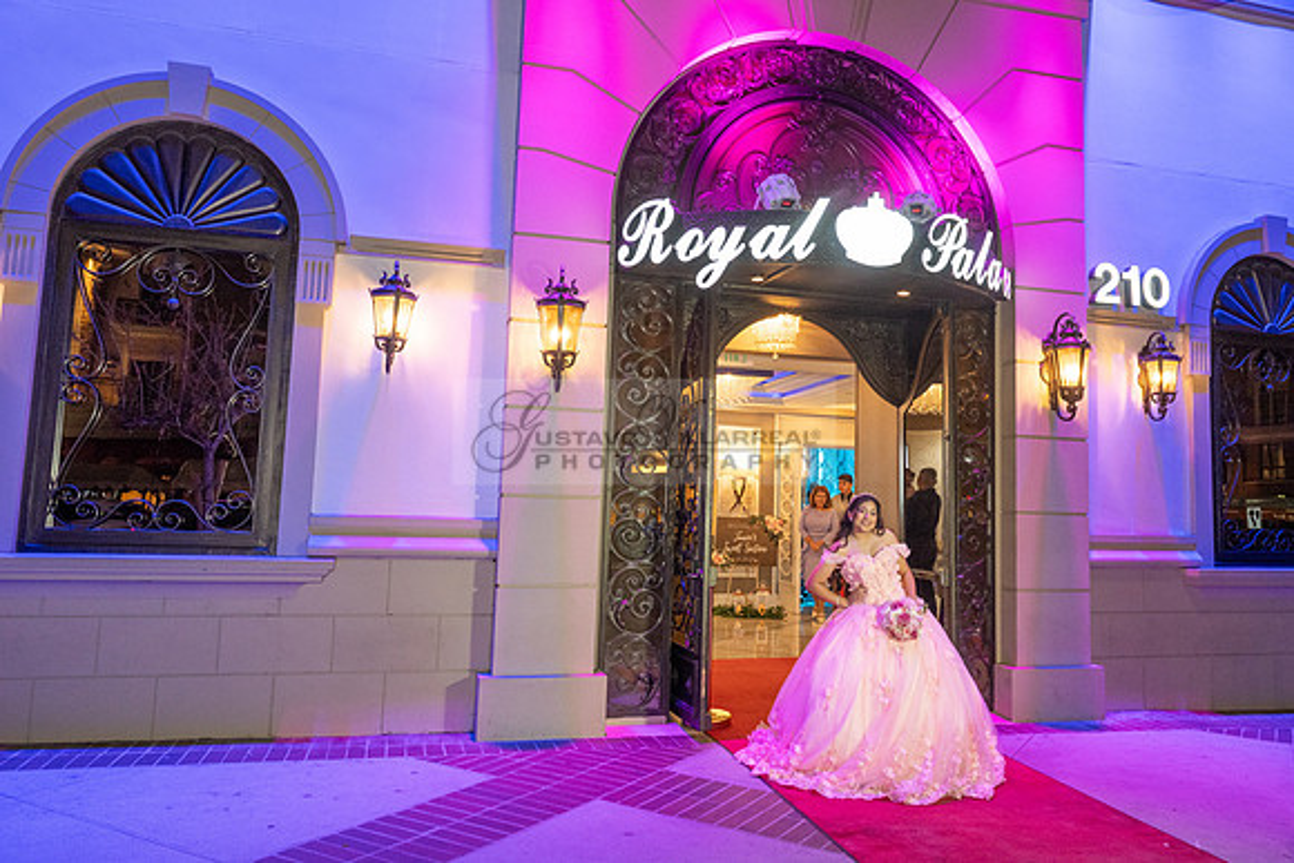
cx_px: 734
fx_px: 1017
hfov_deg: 64.6
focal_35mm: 28
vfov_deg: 46.0
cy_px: 402
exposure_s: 1/125
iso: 1600
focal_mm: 24
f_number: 4.5
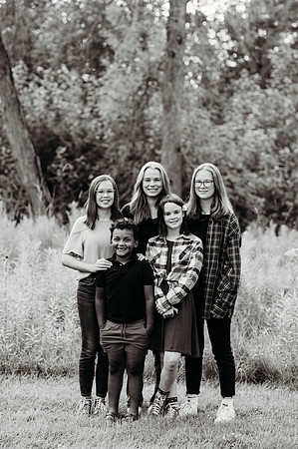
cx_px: 149
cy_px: 224
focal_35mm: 85
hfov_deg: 16.0
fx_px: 1058
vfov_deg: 23.9
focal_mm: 85
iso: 400
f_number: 2.8
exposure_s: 1/320
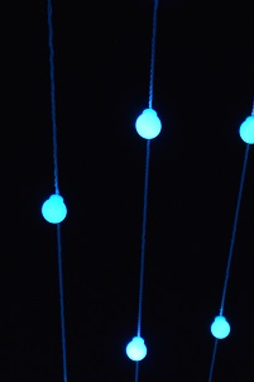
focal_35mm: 110
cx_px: 335
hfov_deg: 12.1
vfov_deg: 16.6
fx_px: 1165
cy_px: 606
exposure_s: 1/30
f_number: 3.5
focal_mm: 18
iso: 360
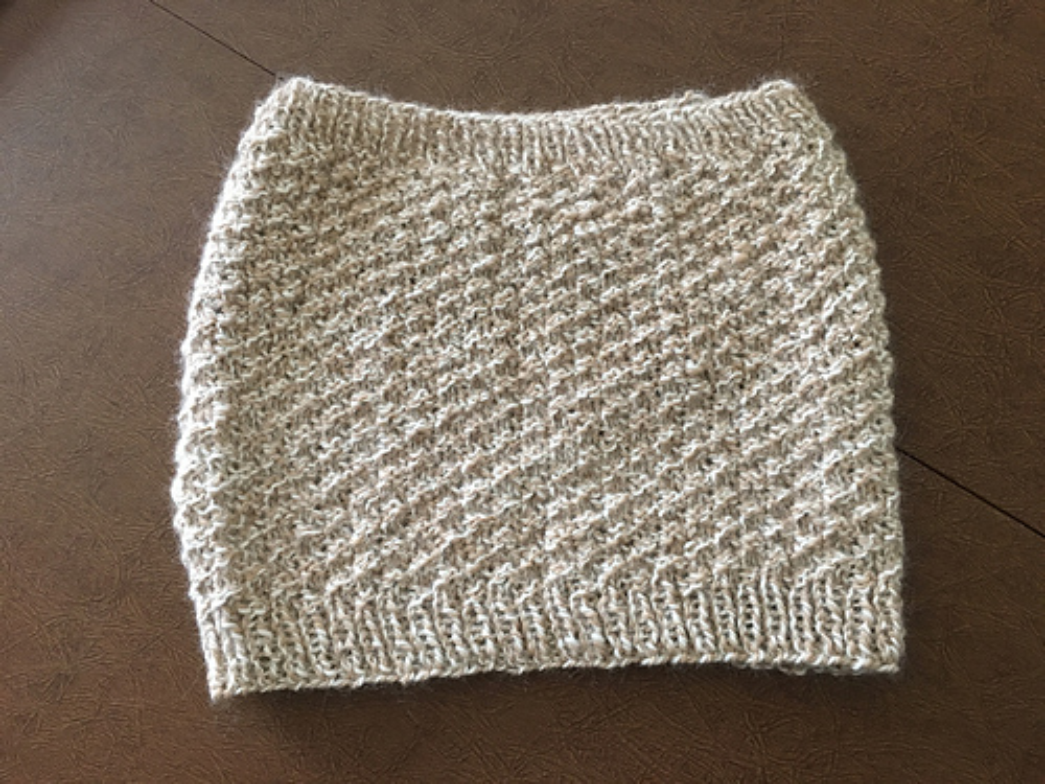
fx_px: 875
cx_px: 522
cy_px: 392
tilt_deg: -78.9
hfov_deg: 61.7
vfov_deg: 48.2
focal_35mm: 29
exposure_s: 1/24
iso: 200
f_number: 2.2
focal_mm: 4.15
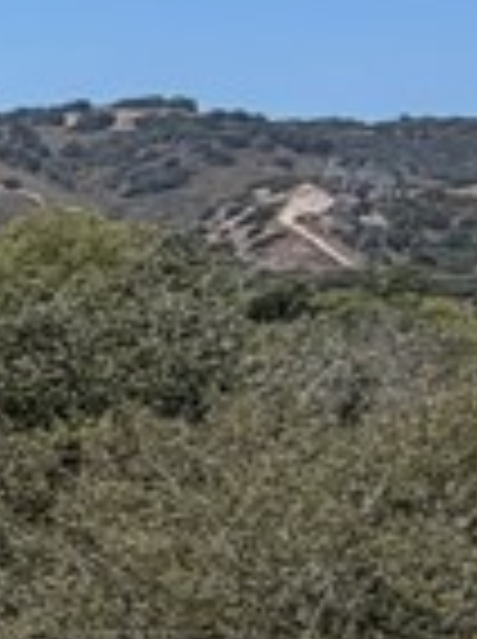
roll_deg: -3.9
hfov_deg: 7.8
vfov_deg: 18.6
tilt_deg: -16.7
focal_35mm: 101
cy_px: 724
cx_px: -1508
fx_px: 1861
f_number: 2.2
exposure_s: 1/1050
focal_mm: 2.22
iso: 20
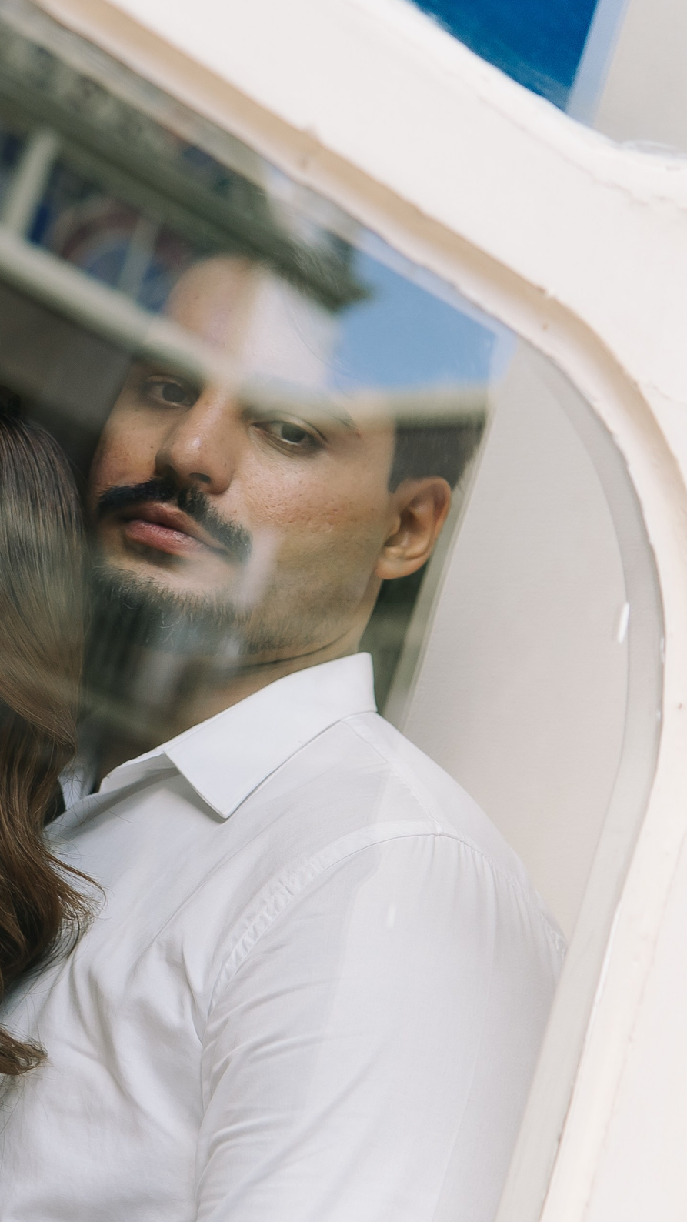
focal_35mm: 76
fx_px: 2462
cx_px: -32
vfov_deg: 27.9
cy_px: 651
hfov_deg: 15.5
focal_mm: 30
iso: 160
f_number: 2.5
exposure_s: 1/200
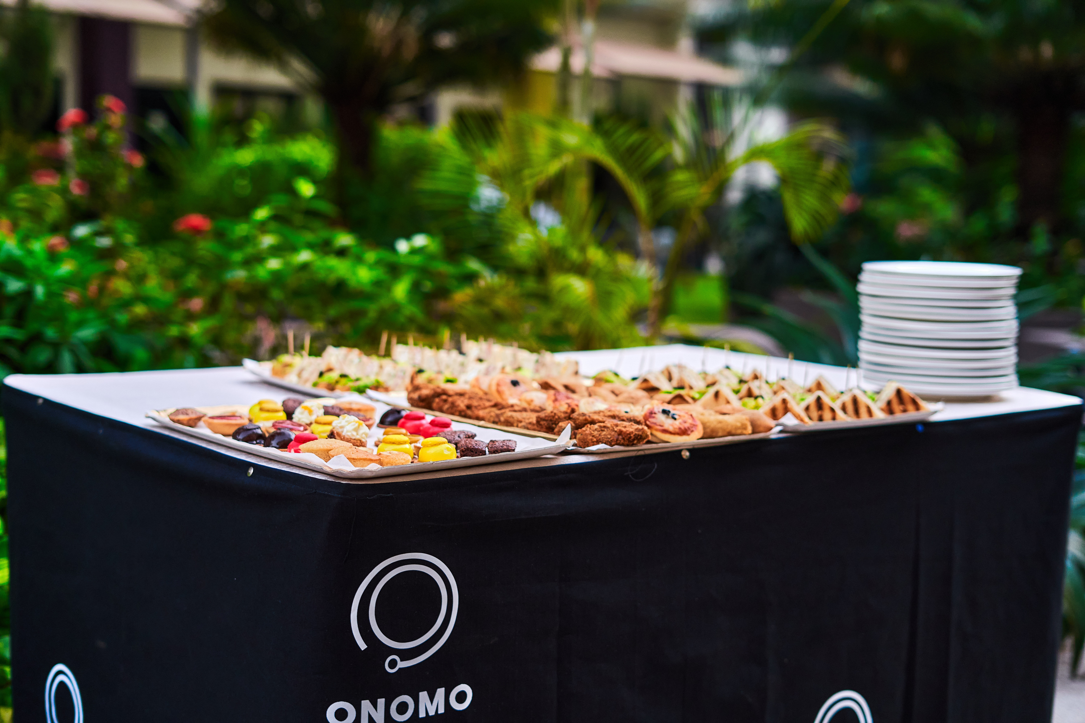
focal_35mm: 50
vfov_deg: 27.0
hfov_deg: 39.6
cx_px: 542
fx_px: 1507
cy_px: 362
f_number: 2.5
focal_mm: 50
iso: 640
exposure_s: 1/80
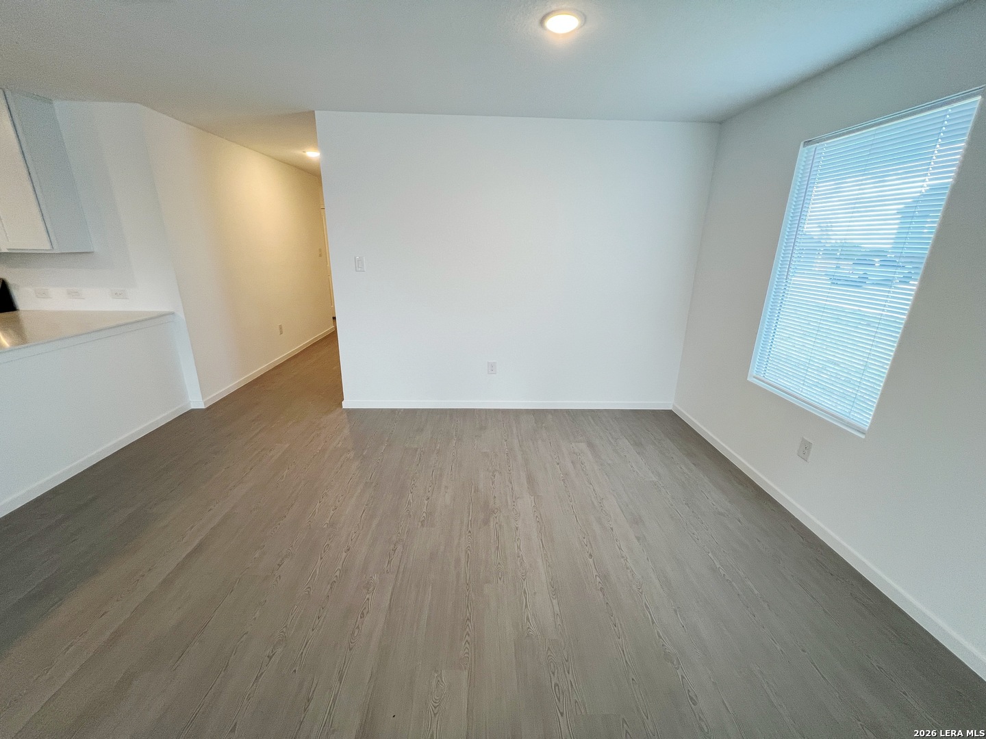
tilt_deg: -18.7
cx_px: 493
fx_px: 370
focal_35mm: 13
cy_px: 370
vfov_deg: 89.9
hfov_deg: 106.2
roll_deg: -1.2
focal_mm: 1.57
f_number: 1.8
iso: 125
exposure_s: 1/120
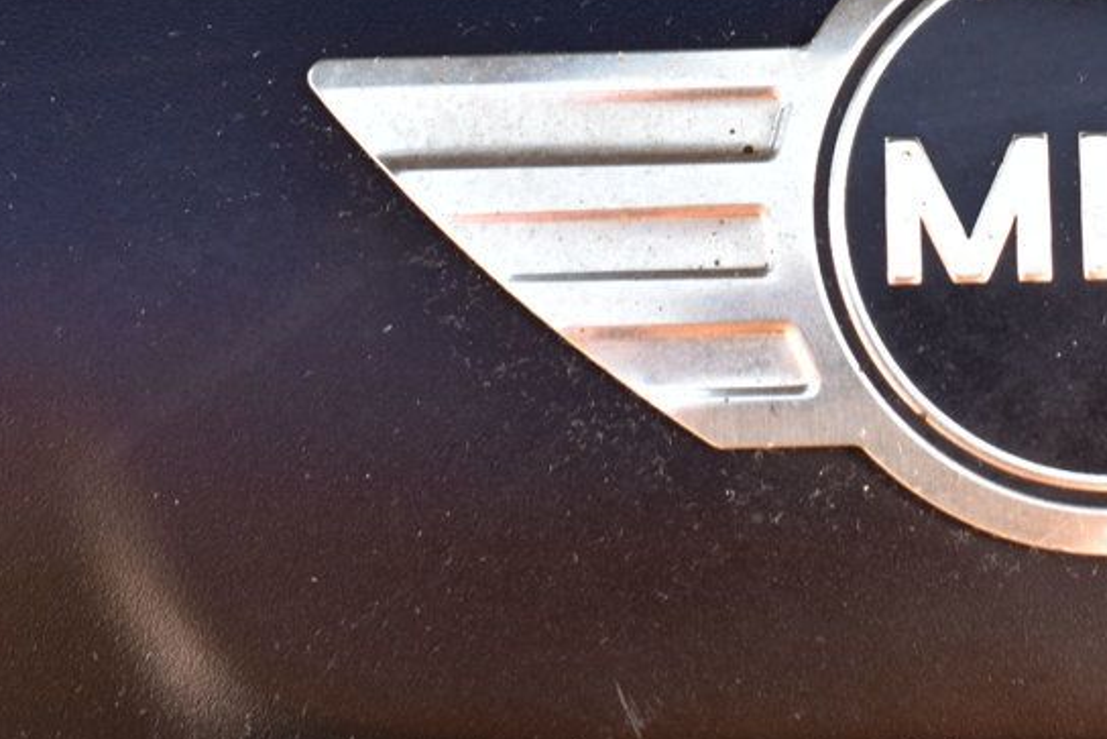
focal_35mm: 96
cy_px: 143
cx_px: 1009
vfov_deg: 14.2
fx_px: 2953
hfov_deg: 20.8
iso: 400
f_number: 8
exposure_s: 1/60
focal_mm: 34
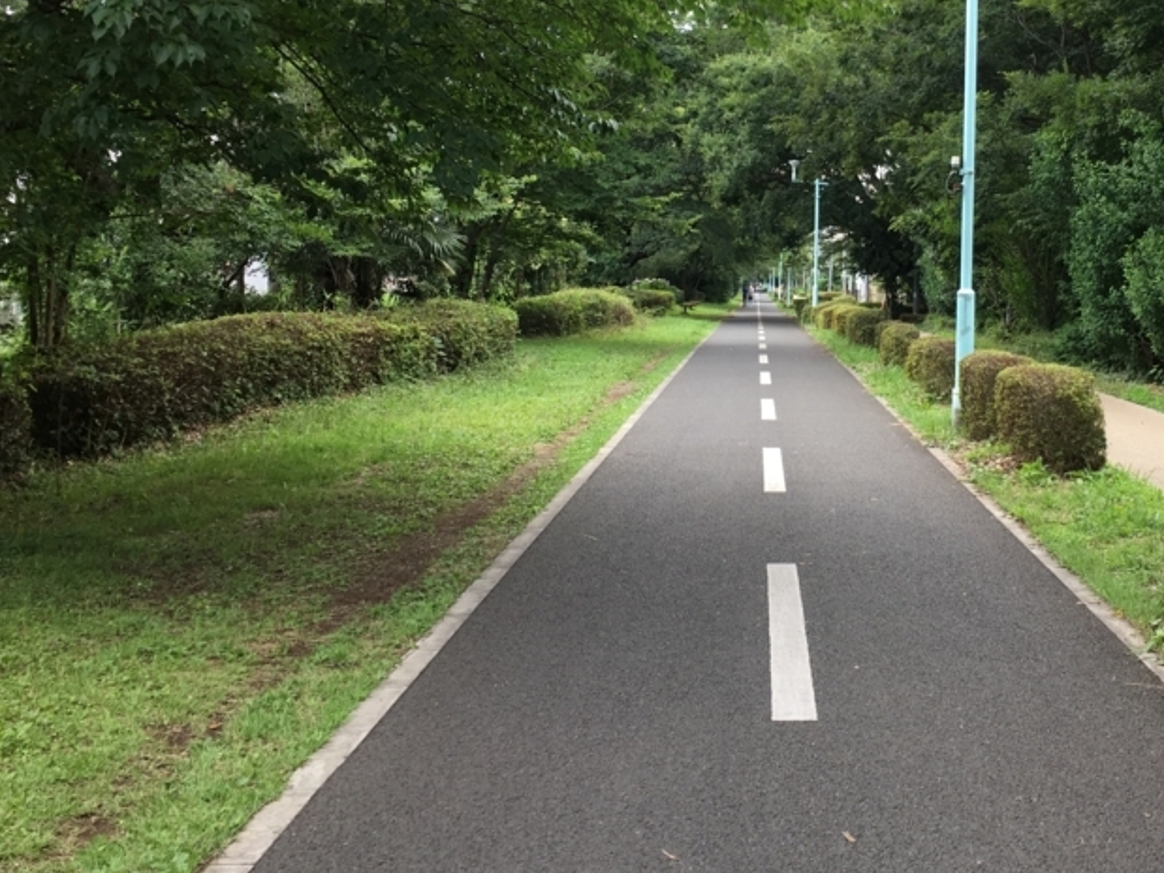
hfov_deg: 38.9
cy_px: 250
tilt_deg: +0.7
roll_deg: -1.4
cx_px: 831
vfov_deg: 29.9
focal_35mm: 48
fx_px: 1614
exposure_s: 1/120
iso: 25
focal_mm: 4.15
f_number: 2.2
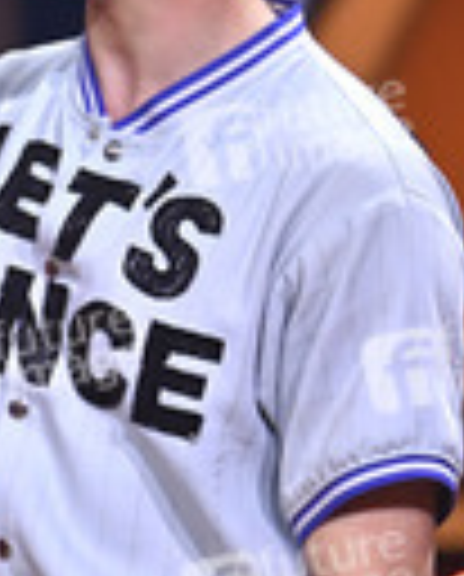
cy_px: 248
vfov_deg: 1.5
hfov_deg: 1.2
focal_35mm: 1317
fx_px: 22527
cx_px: -92
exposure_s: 1/640
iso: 1600
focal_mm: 400
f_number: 5
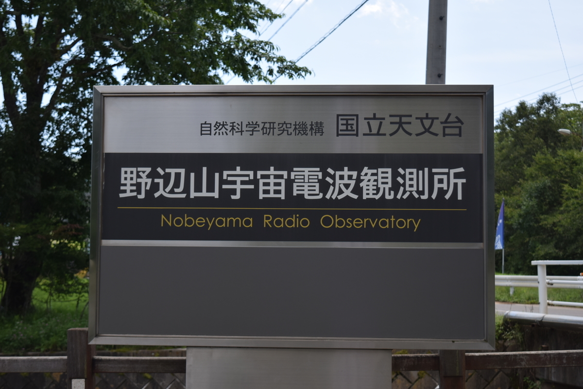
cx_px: 292
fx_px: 972
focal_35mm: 60
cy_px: 194
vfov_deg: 22.7
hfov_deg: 33.4
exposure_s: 1/400
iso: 100
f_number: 5.6
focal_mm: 40
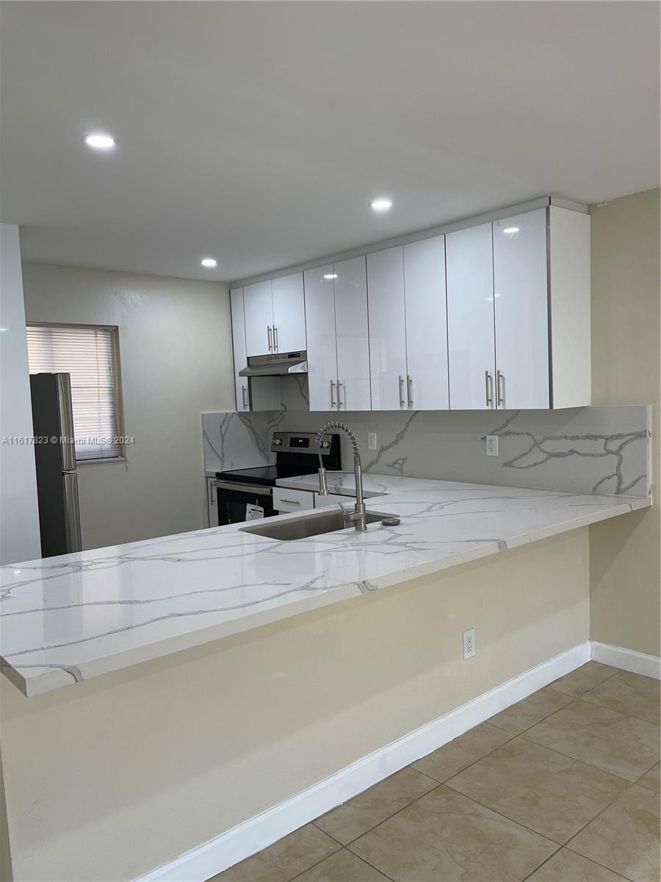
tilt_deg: -3.0
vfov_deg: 67.3
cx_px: 330
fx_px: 662
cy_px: 441
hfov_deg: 53.1
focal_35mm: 26
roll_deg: +2.8
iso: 80
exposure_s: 1/120
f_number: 1.6
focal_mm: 5.1
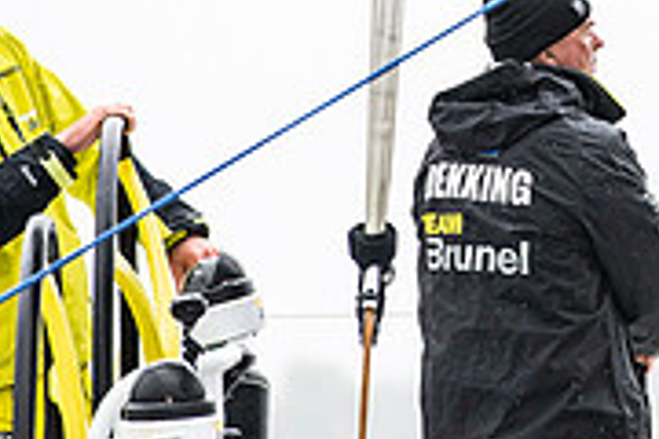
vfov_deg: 2.3
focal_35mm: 596
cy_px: -119
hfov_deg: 3.5
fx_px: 10909
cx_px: 652
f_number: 4
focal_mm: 185
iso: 500
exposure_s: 1/1250
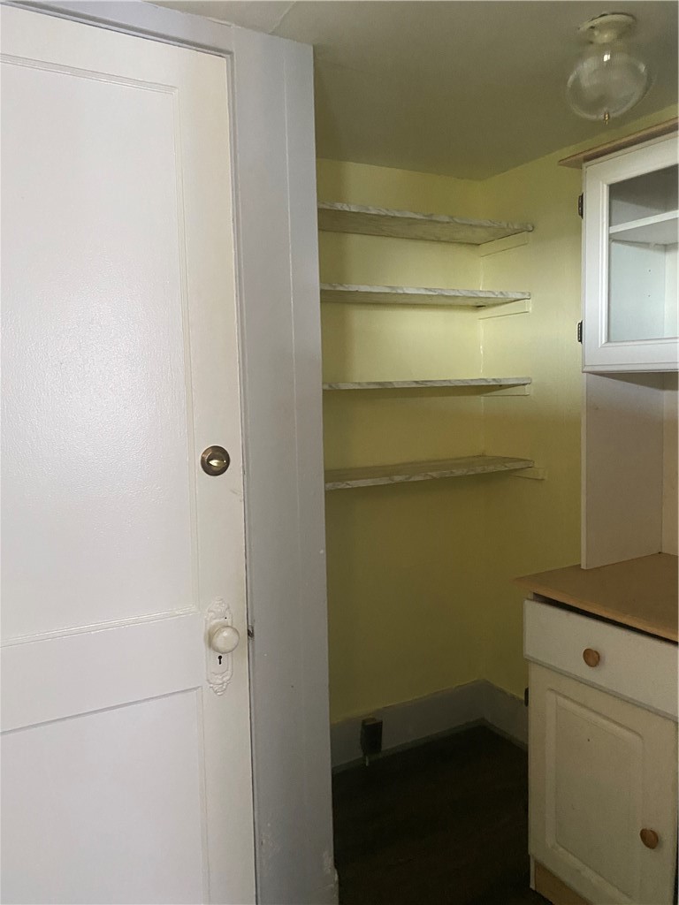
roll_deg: +1.2
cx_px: 340
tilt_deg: -4.3
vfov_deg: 67.3
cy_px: 452
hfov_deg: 53.1
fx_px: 680
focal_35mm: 26
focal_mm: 4.25
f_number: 1.8
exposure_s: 1/40
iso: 500
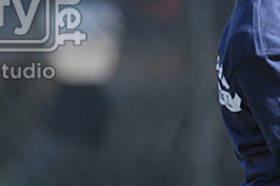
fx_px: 11733
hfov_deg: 1.4
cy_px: 19
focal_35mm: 1511
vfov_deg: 0.9
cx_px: -99
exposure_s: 1/1000
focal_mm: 340
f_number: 4.5
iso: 400
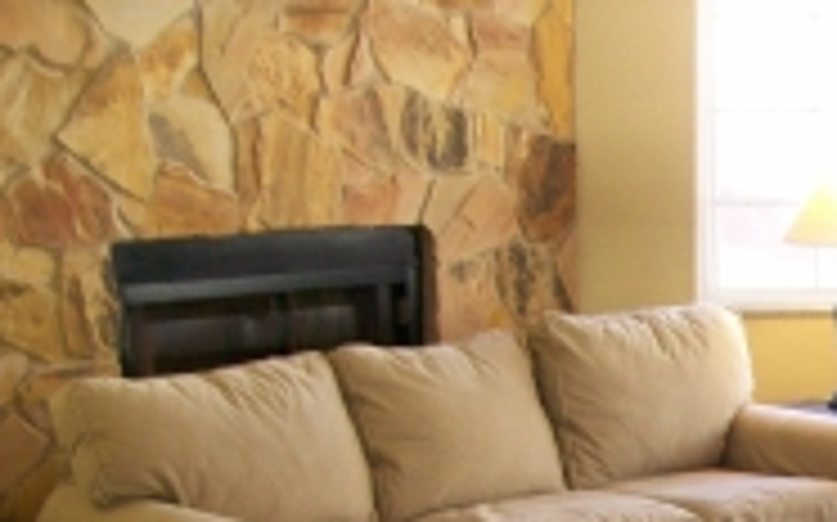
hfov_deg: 24.1
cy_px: 666
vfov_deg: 15.2
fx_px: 1869
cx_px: 850
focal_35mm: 82
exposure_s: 1/67.9
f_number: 2.7
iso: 200
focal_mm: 6
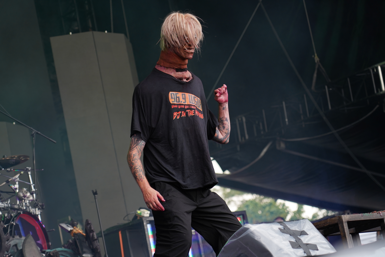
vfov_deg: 13.0
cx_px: 192
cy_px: 128
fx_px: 1123
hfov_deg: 19.5
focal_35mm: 105
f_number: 4
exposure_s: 1/125
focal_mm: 105
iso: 250
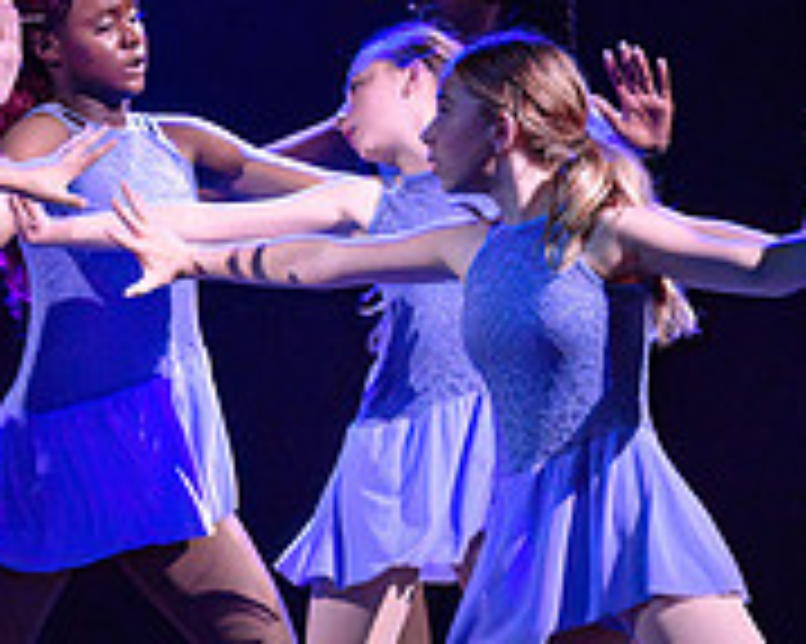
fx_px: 10633
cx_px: 271
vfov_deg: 3.5
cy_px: 352
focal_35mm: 446
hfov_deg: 4.3
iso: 1600
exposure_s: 1/200
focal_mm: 116
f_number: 2.8
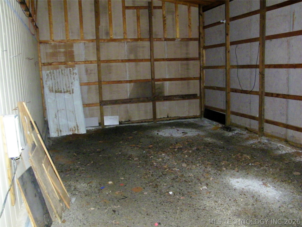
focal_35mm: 32
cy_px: 114
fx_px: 279
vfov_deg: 44.2
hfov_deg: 56.8
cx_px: 151
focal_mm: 5.6
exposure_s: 1/30
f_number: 3.6
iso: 400
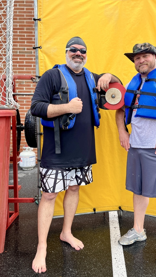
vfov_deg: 66.1
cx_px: 104
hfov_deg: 39.7
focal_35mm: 29
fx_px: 213
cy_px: 137
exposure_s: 1/787
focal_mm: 5.1
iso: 50
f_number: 1.6
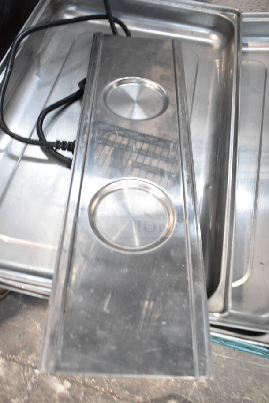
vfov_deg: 57.2
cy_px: 202
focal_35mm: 33
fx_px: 370
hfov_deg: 40.0
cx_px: 134
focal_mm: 22
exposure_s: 1/80
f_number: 3.8
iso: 1600
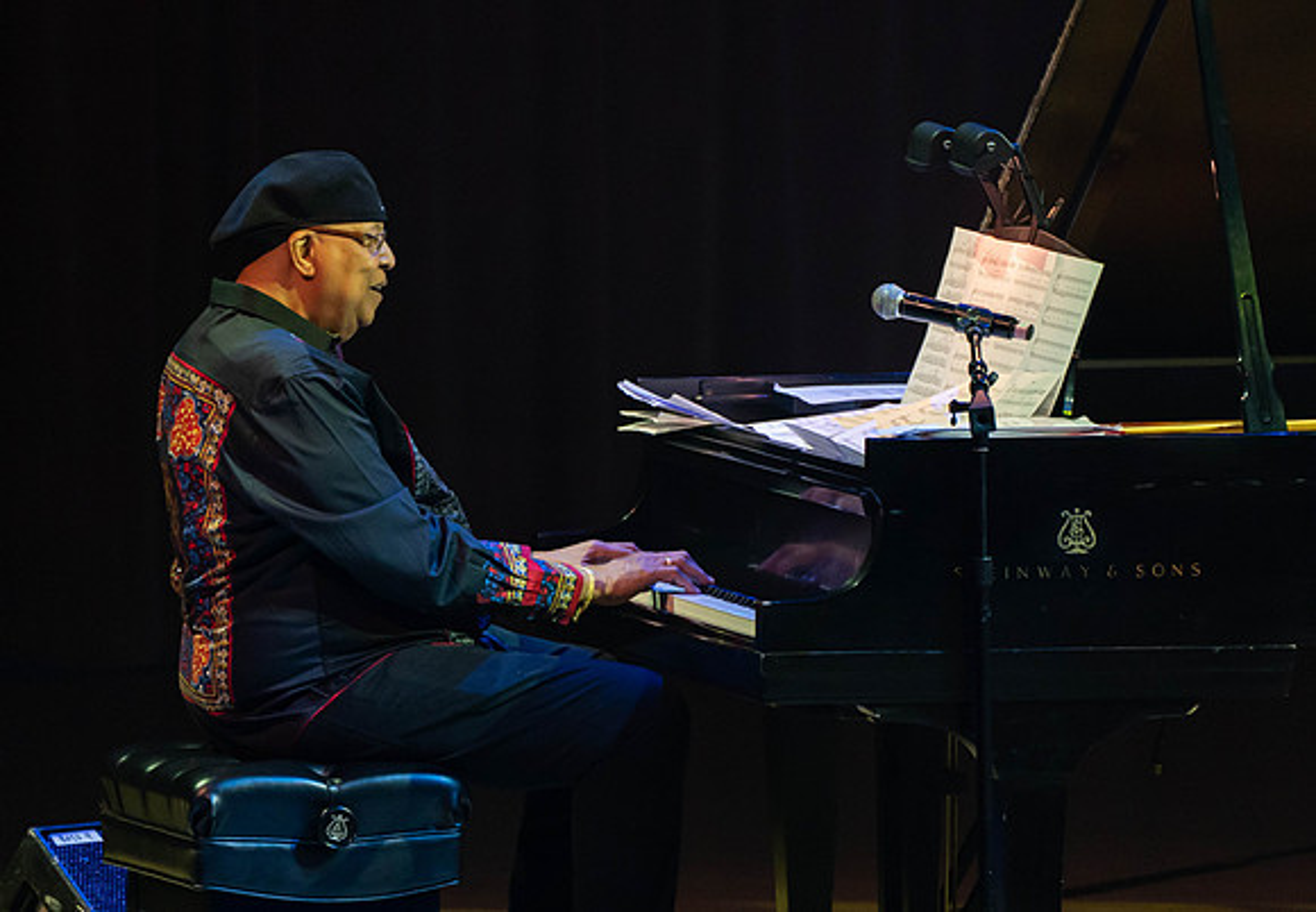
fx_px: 22717
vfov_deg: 2.3
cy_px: 469
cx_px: 675
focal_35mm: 614
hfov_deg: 3.3
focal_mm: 400
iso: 2500
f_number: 5.6
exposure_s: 1/160
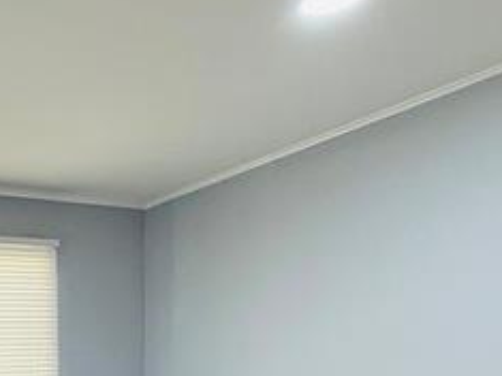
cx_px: -109
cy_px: 496
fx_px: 884
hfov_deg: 27.6
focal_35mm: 61
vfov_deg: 21.6
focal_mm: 2.22
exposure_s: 1/120
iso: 125
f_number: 2.2
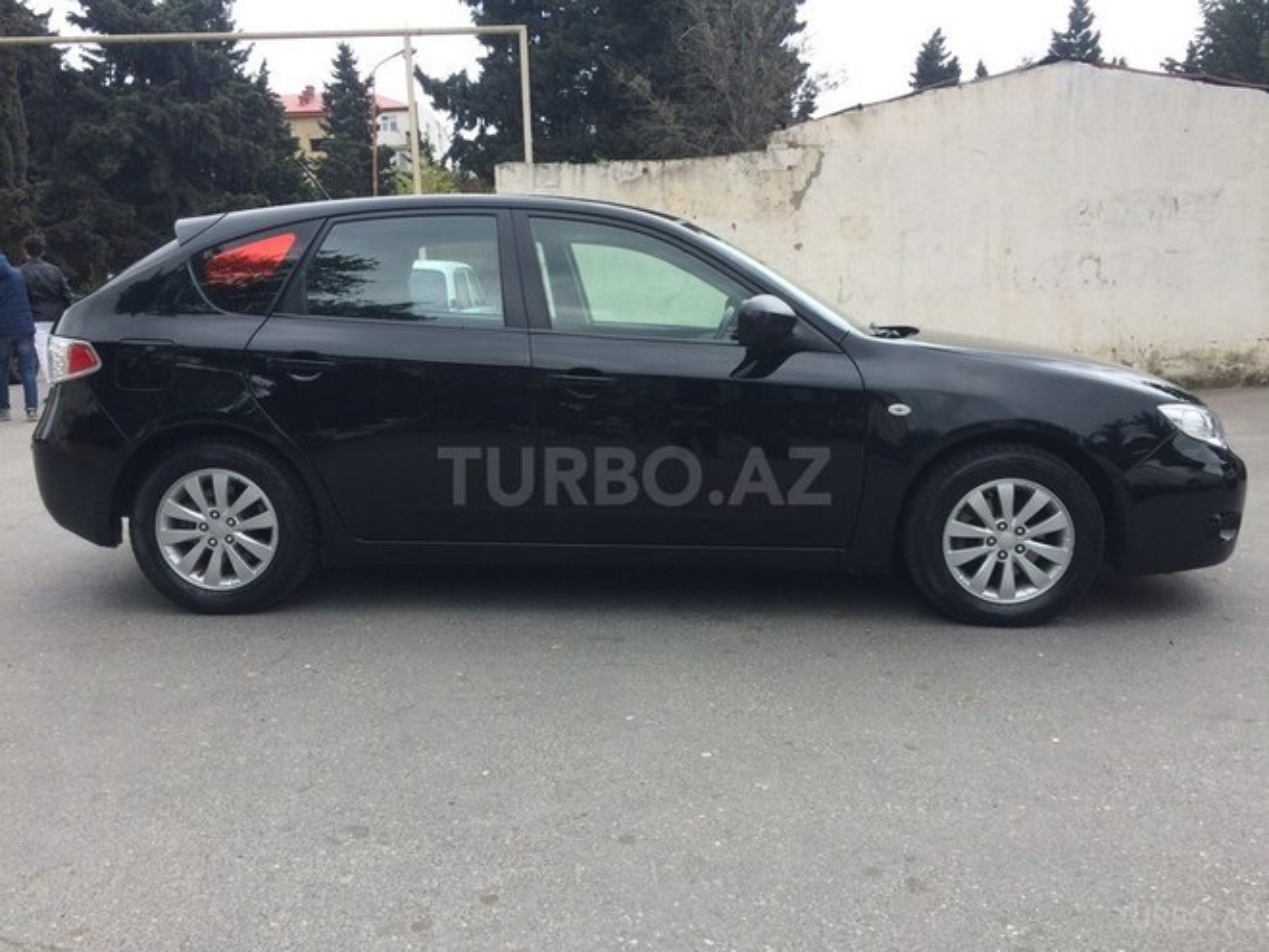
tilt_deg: -9.6
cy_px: 476
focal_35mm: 29
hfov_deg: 61.7
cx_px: 634
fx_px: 1063
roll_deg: +3.0
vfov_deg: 48.2
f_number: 2.2
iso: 32
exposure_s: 1/774
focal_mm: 4.15
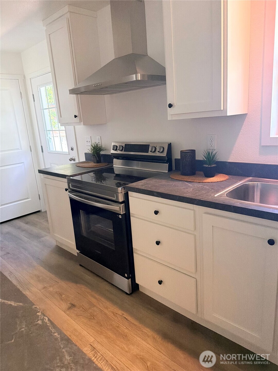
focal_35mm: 24
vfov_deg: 71.6
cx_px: 139
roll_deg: +4.4
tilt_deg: -14.8
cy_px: 186
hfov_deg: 56.8
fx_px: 257
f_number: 1.78
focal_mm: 6.76
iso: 800
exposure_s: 1/315
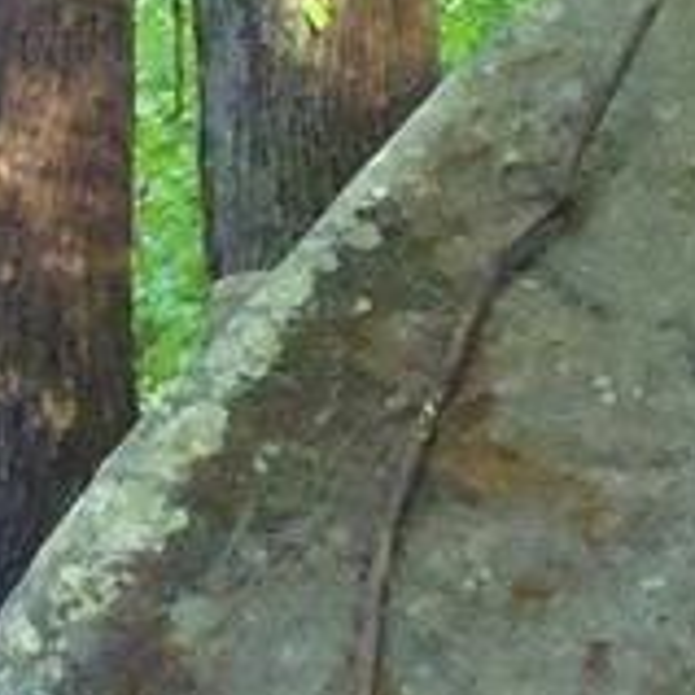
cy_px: 824
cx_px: -476
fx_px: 3180
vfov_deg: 12.2
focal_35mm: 140
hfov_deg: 11.7
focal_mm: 6.45
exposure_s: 1/15
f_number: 4.5
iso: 800
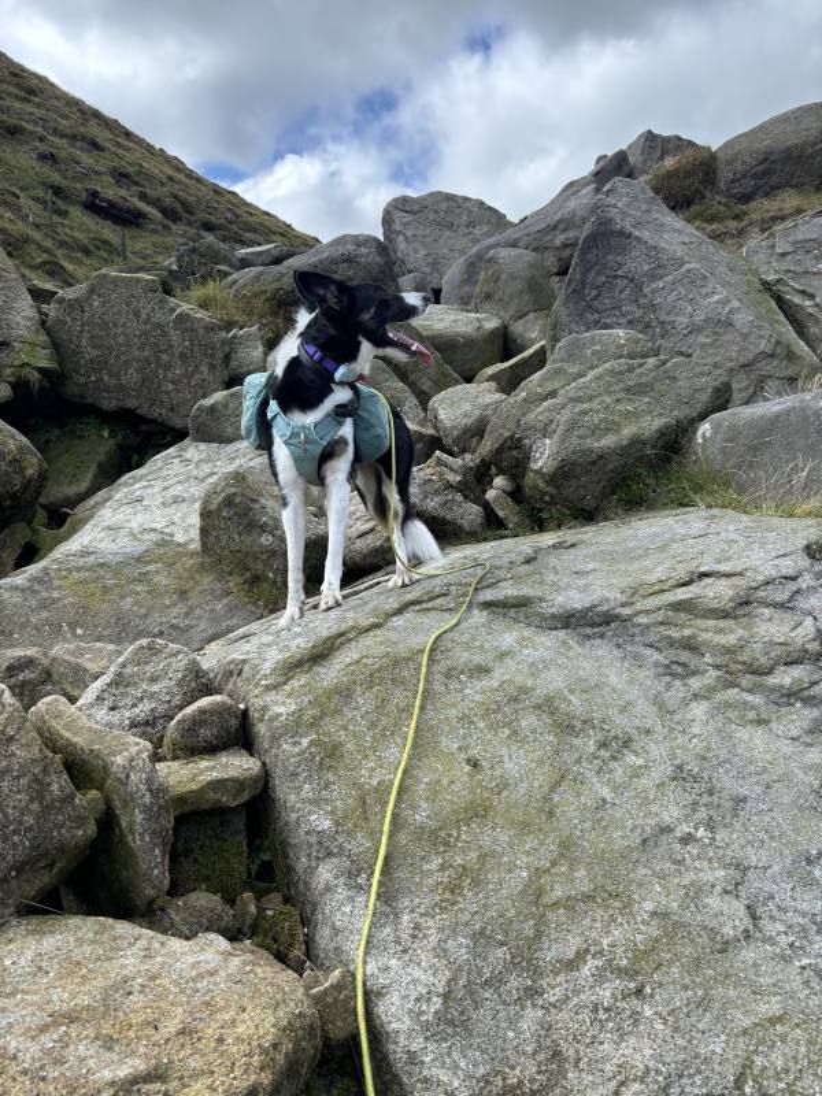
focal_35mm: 26
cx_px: 411
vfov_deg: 67.3
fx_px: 823
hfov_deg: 53.1
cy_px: 548
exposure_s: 1/1007
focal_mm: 5.96
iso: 50
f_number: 1.6
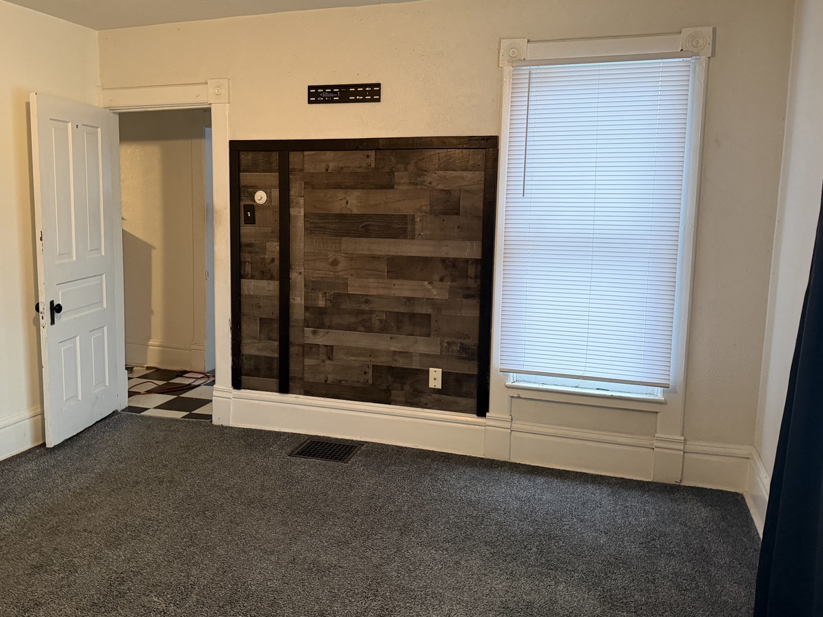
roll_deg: -0.8
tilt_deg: -5.7
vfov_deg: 48.2
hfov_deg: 61.5
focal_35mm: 29
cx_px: 365
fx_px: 689
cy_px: 277
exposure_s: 1/60
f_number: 1.78
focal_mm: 6.76
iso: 500
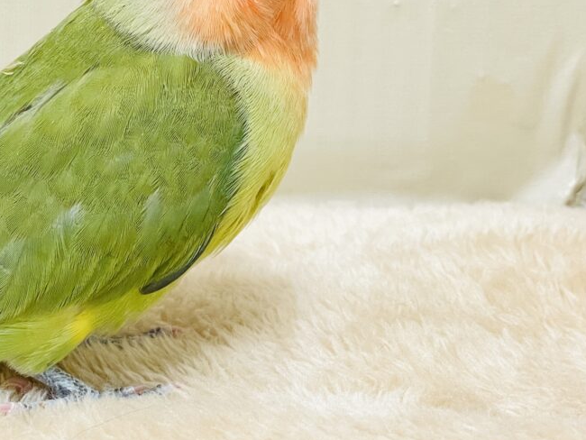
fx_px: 1626
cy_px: 115
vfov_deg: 15.3
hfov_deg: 20.1
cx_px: 93
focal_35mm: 96
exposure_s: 1/99
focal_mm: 6
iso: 160
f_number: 2
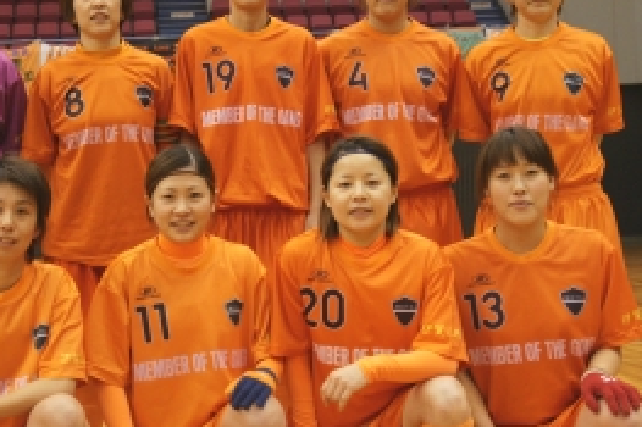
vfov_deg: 17.0
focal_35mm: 80
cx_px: 173
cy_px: 238
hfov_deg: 25.1
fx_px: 1426
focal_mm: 28
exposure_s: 1/50
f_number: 2.8
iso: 800
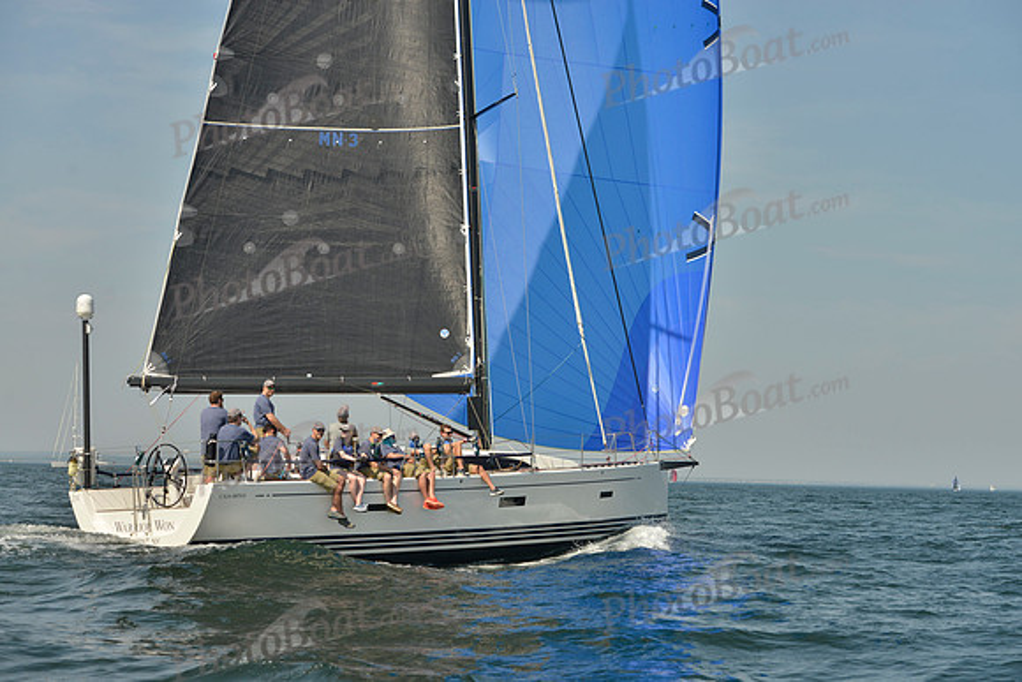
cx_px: 511
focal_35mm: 70
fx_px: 1988
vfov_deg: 19.5
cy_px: 341
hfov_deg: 28.8
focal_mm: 70
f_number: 7.1
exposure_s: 1/1250
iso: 200
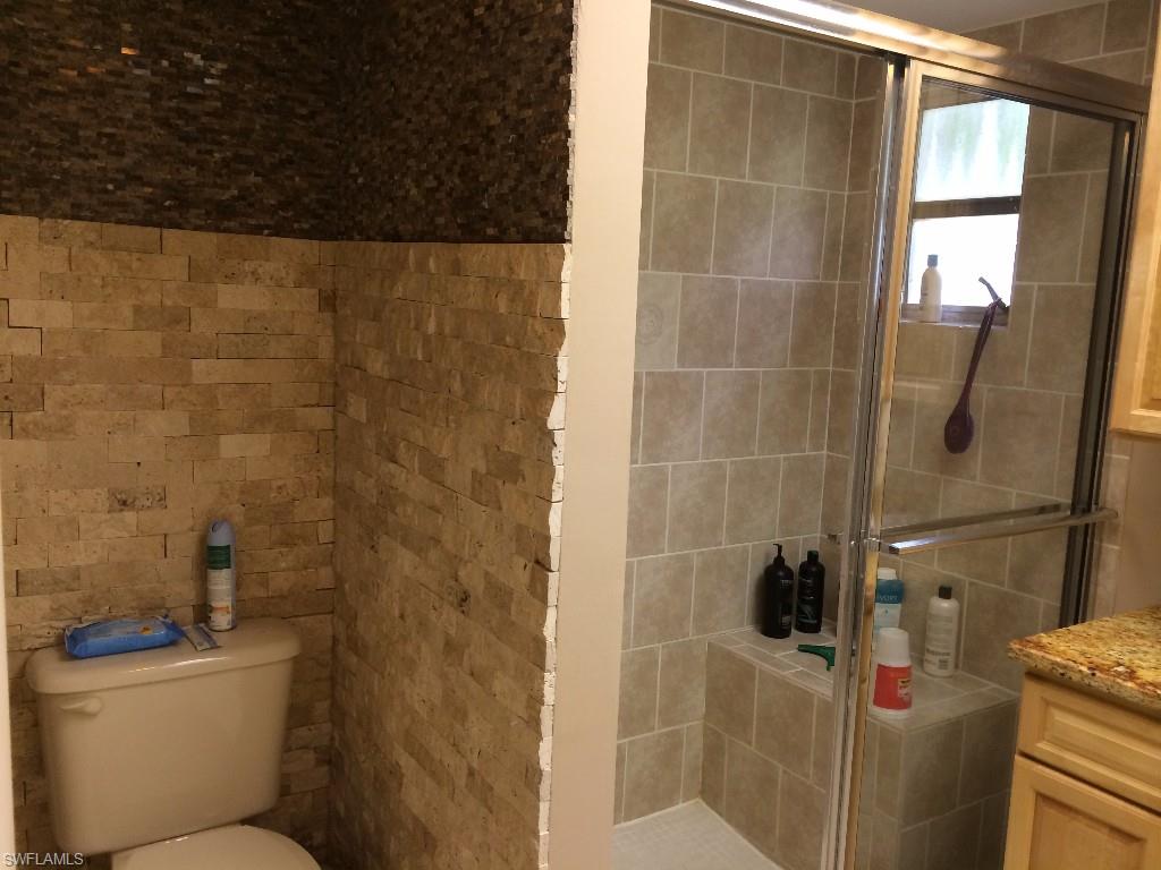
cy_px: 435
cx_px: 580
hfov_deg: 60.0
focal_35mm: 30
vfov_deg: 46.8
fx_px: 1006
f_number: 2.2
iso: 50
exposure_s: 1/30
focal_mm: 4.12
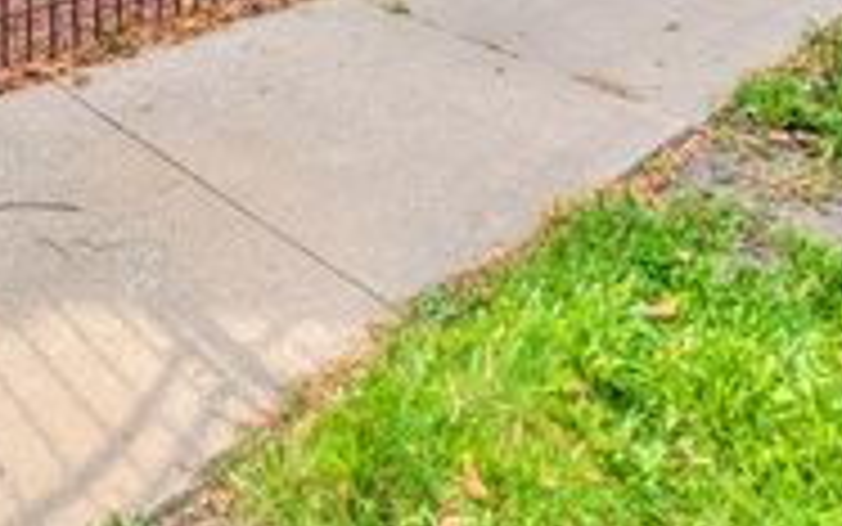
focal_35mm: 37
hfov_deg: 52.1
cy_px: -308
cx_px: 311
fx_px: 849
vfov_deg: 24.6
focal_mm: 1.95
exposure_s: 1/2874
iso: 31
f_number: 2.2
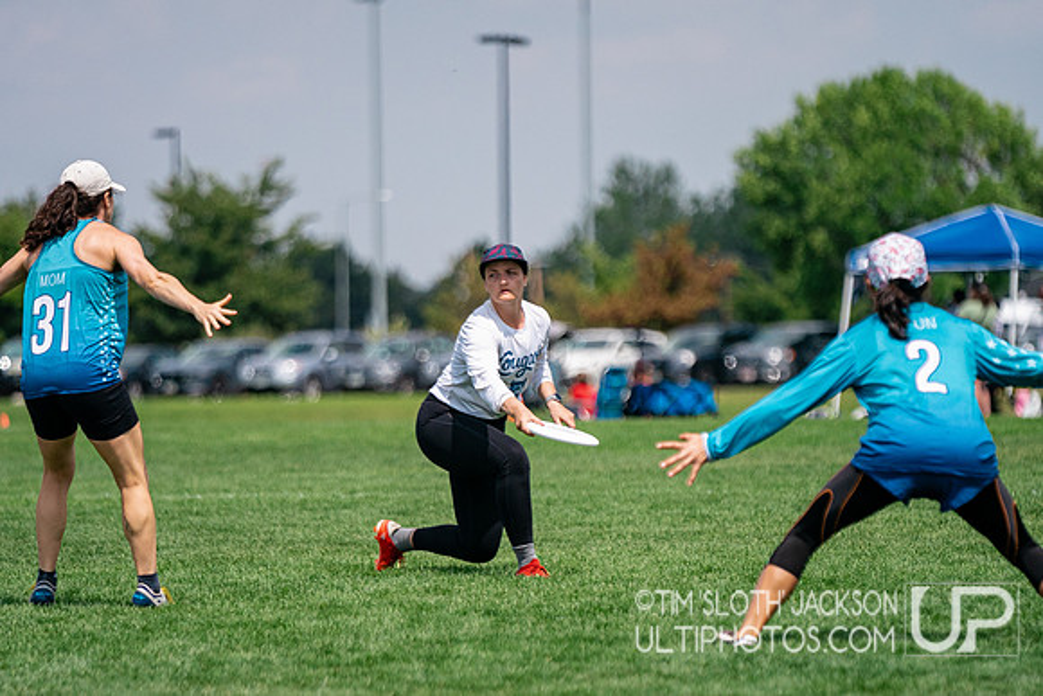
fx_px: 8737
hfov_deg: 6.8
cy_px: 419
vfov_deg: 4.6
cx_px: 540
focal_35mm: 301
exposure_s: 1/12800
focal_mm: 200
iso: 640
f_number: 2.8
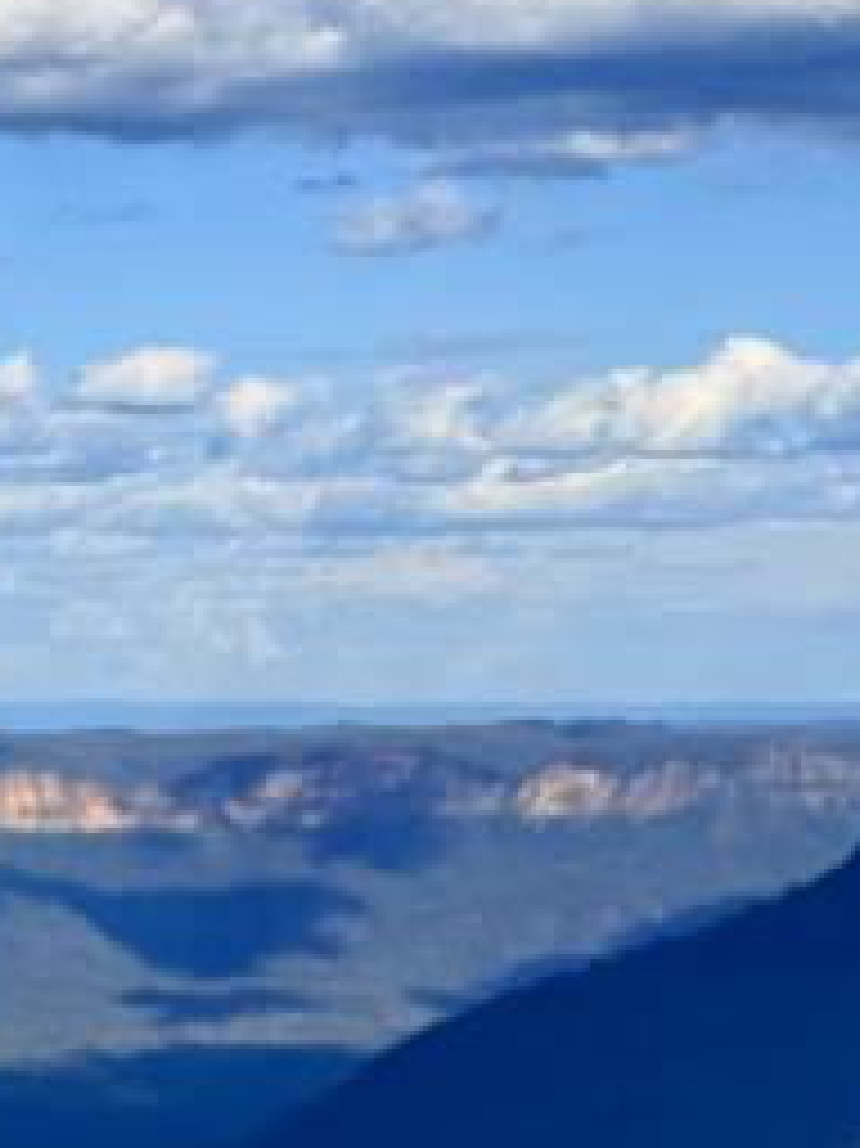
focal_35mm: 193
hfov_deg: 7.6
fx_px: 6399
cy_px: 869
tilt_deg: -1.6
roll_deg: -0.2
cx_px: -419
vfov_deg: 10.2
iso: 64
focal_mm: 6.76
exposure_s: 1/6536
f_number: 1.78
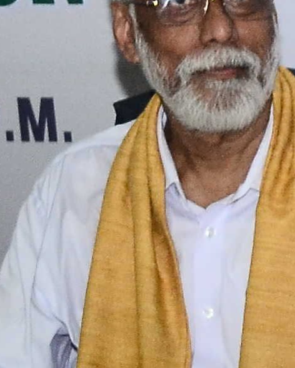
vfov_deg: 6.0
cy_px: 428
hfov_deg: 4.4
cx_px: 1286
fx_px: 3478
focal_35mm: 319
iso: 800
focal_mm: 29
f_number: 5.6
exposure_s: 1/125
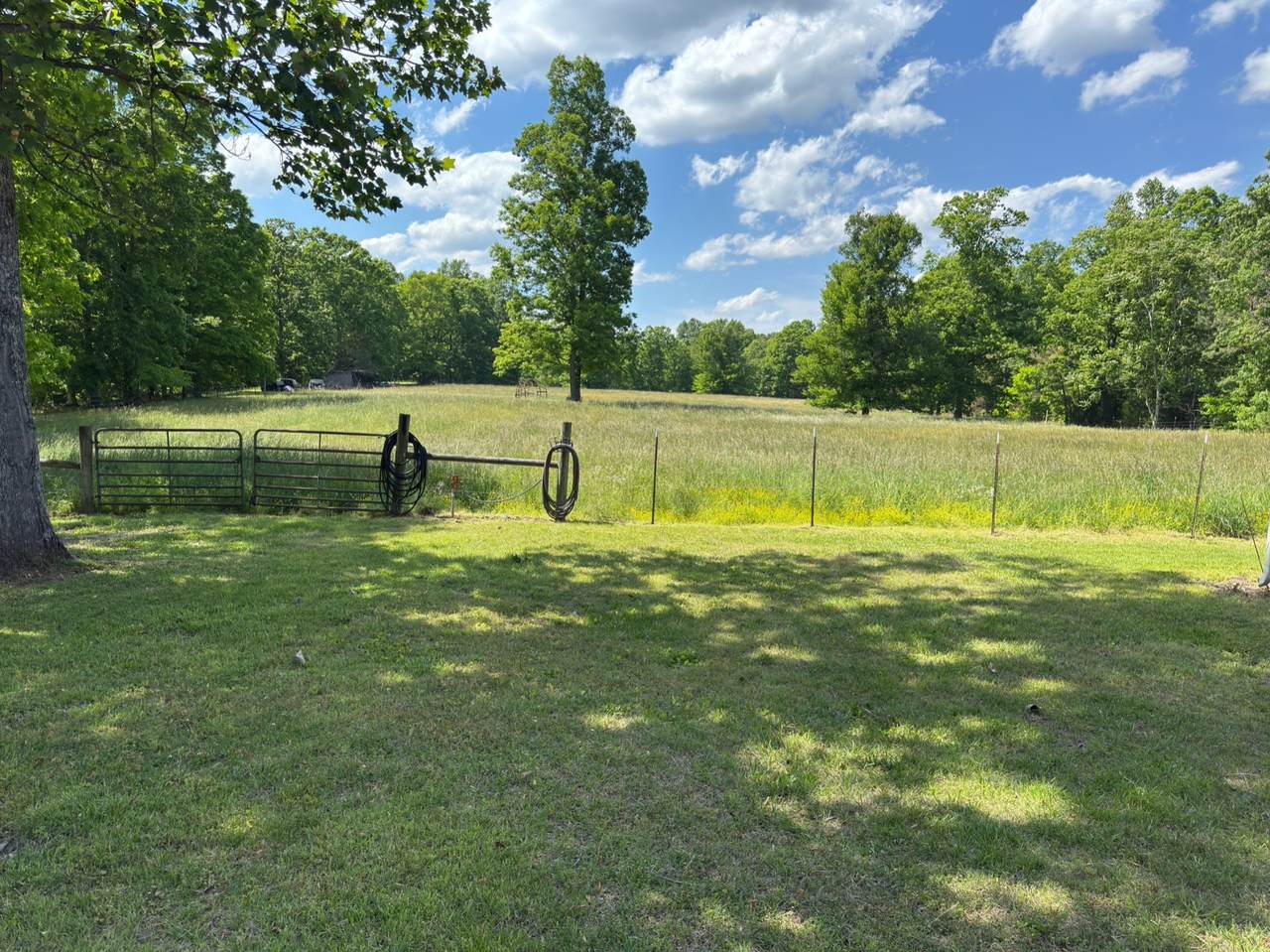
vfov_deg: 56.8
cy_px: 476
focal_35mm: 24
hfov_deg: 71.6
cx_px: 635
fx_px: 880
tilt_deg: -5.8
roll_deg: -3.4
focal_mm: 6.76
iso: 100
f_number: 1.78
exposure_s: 1/3257
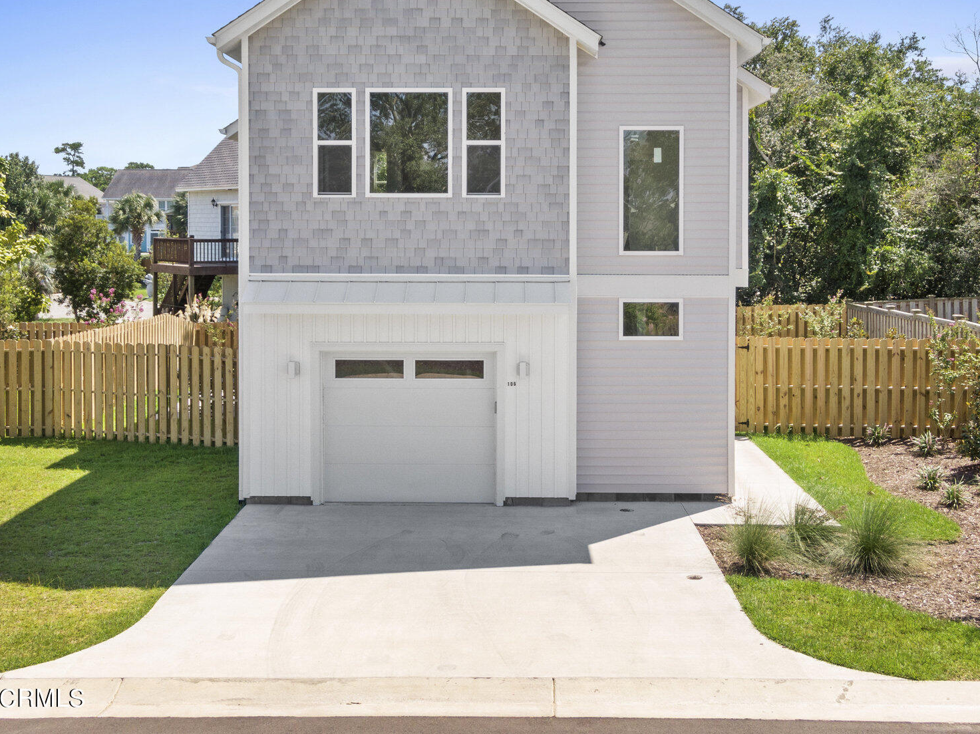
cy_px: 290
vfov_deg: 32.8
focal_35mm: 44
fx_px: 1245
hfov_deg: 43.0
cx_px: 496
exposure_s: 1/80
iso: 100
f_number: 3.7
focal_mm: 6.21
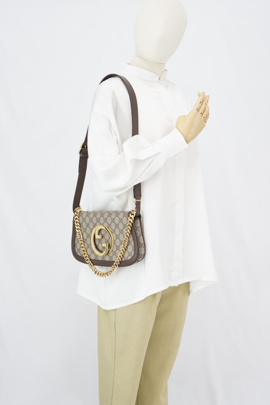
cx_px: 135
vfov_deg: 39.6
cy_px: 202
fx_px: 562
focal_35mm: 50
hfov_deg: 27.0
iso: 640
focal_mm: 50
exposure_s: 1/6
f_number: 6.3
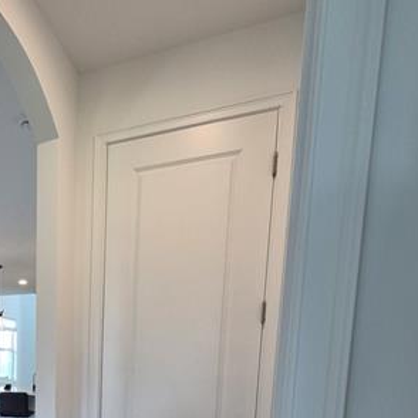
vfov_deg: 46.9
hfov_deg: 48.2
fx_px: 410
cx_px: 40
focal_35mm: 30
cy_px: 398
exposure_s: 1/60
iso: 125
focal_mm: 1.74
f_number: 2.2
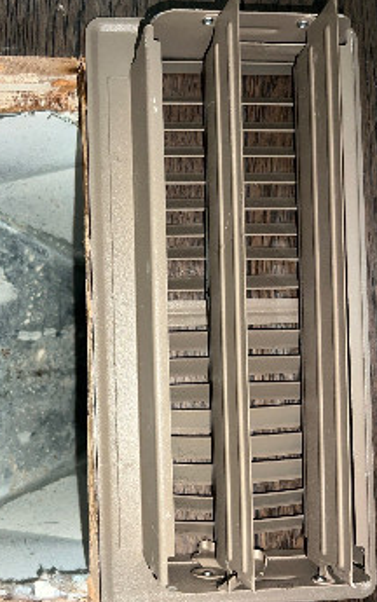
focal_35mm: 35
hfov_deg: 35.8
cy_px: 331
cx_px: 114
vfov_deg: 55.2
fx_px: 575
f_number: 1.8
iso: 40
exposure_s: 1/20
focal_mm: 4
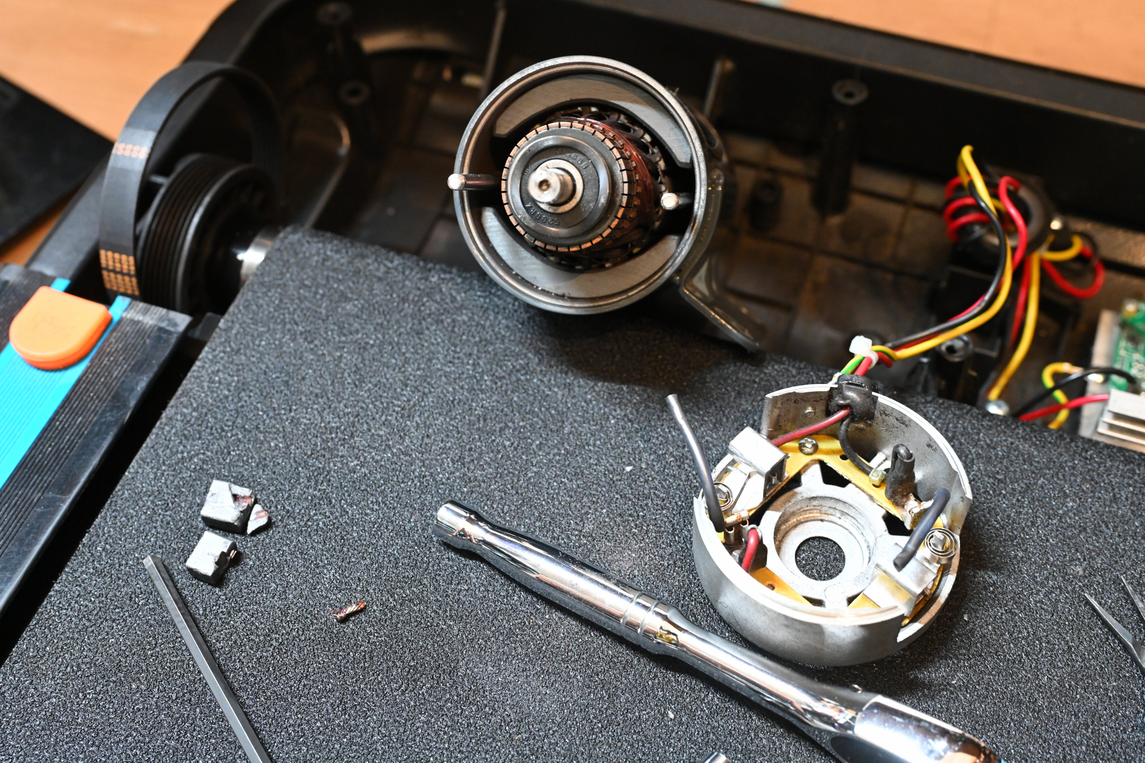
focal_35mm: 46
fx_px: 1463
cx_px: 572
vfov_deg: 29.2
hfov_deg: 42.7
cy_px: 382
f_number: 5.6
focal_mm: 46
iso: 3200
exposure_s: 1/13
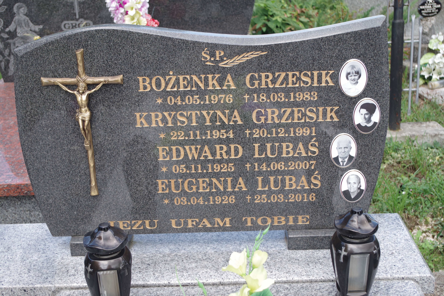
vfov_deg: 26.5
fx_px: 629
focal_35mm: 51
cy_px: 148
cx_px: 222
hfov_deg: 38.9
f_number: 4.5
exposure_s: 1/125
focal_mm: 34
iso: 100
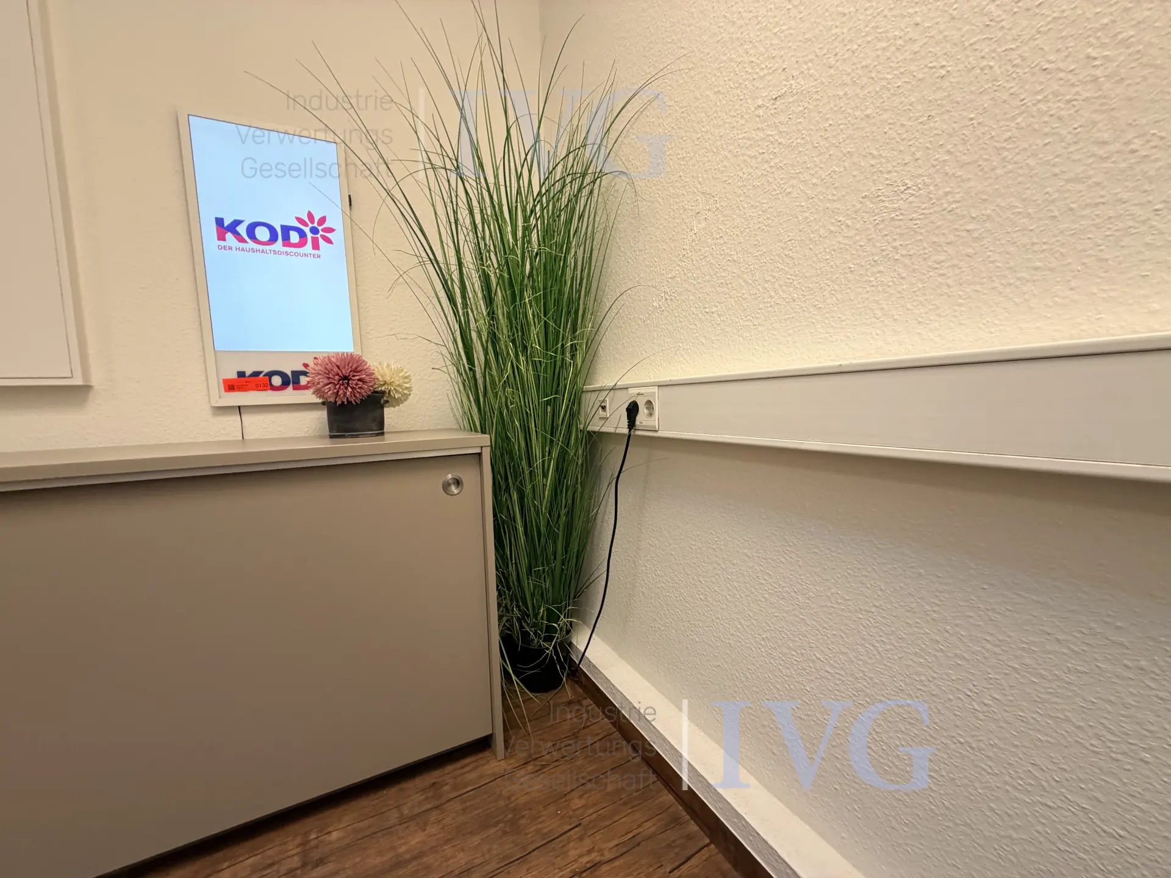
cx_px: 586
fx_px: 474
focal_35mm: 14
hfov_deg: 102.1
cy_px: 439
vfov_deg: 85.7
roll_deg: +5.5
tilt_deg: -2.4
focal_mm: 2.22
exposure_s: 1/100
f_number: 2.2
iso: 160
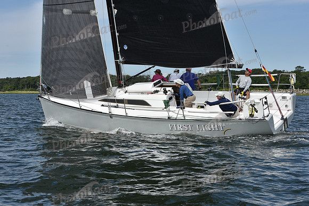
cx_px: 154
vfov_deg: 19.5
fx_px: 601
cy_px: 103
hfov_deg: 28.8
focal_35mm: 70
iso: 320
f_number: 11
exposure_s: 1/1000
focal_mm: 70
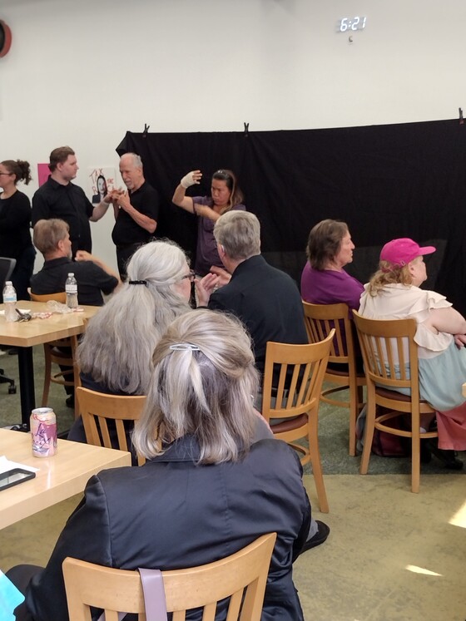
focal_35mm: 27
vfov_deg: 65.3
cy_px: 310
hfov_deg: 51.3
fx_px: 485
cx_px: 233
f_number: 1.7
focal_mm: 4.71
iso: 178
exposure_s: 1/40
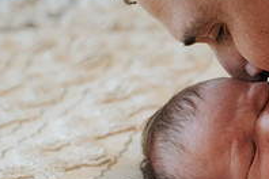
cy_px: 112
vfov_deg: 12.6
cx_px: 307
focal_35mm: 109
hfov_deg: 18.0
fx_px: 814
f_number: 2.8
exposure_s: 1/250
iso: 1000
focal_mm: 35
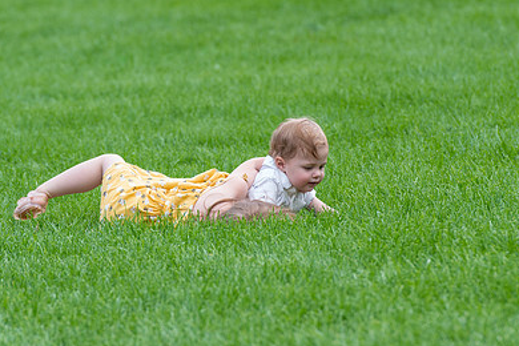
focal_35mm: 428
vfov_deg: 3.2
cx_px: 233
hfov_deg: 4.8
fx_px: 6170
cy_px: 167
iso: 400
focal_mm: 200
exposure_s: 1/400
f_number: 5
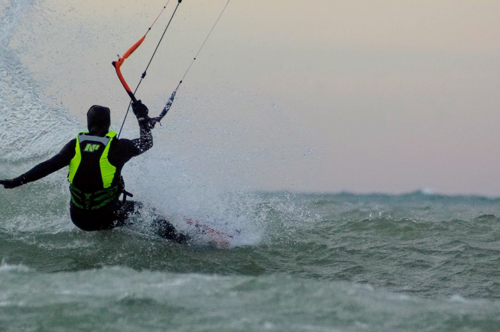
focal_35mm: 755
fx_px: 10476
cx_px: 233
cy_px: 133
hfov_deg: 2.7
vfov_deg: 1.8
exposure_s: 1/2000
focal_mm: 300
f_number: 6.3
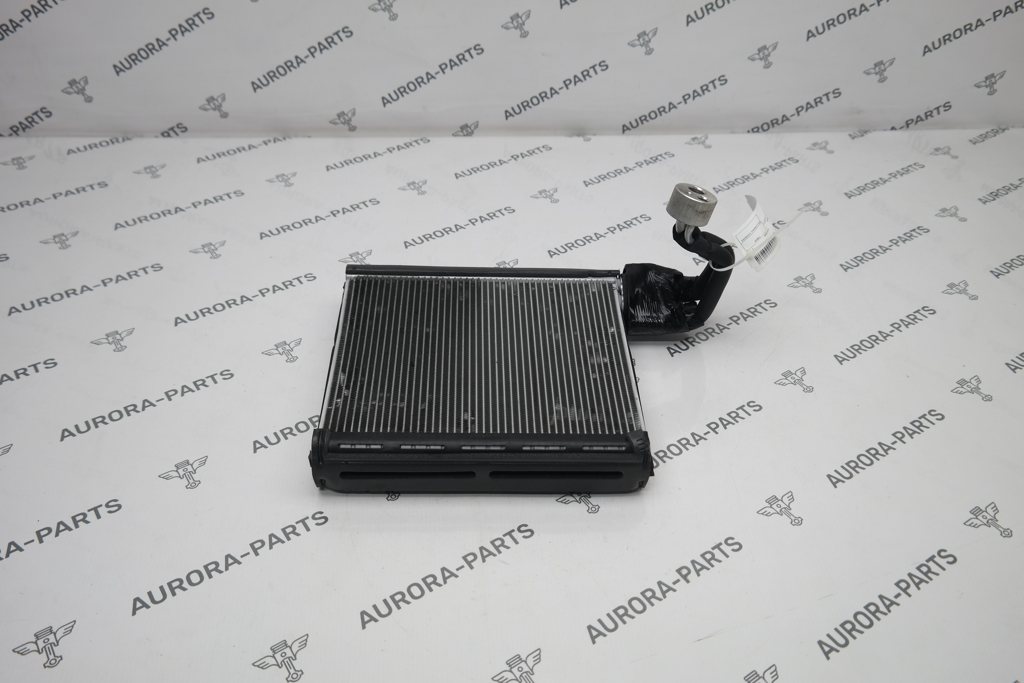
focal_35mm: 29
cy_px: 342
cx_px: 512
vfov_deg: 45.0
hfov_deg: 63.7
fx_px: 825
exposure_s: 1/80
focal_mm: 19
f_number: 3.5
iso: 100
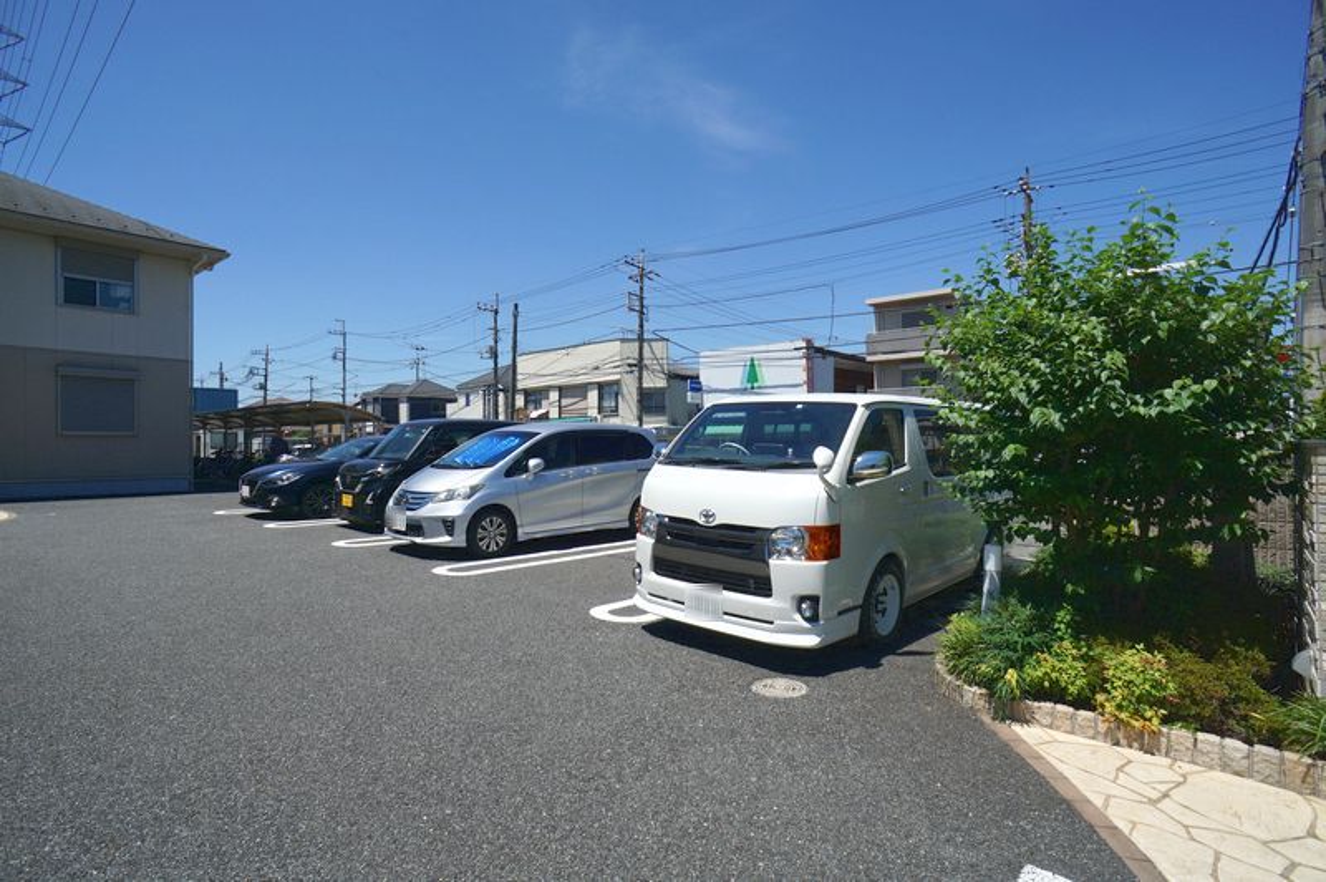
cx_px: 663
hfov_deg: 73.8
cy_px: 441
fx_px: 883
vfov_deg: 53.1
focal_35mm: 24
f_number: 11
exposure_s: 1/200
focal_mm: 16
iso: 100
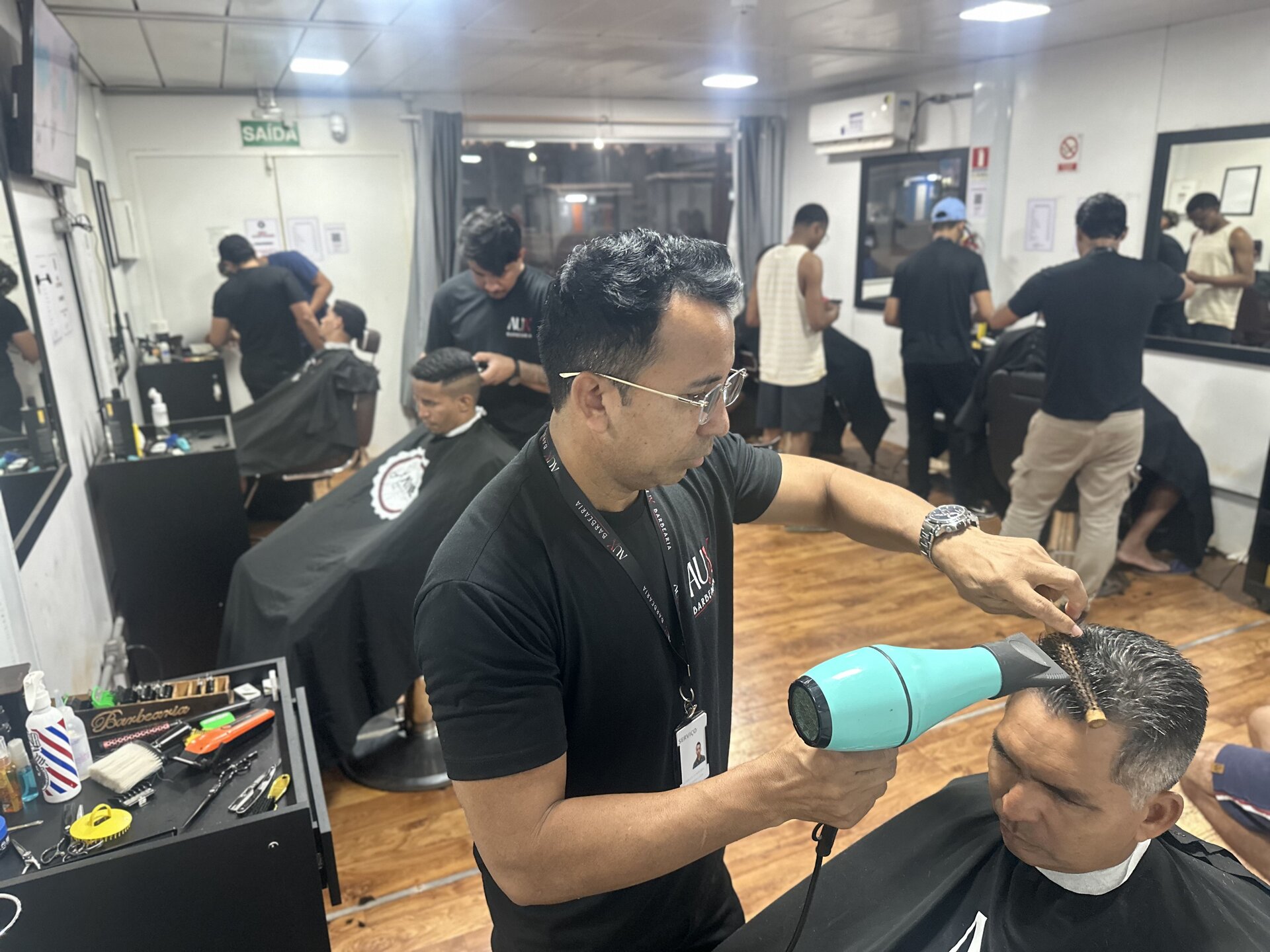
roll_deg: +1.0
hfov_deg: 71.6
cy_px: 476
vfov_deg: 56.8
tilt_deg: -16.5
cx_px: 635
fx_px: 881
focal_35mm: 24
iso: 500
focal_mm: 6.86
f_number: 1.78
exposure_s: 1/60
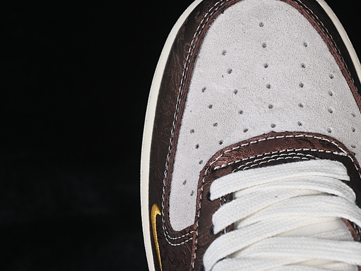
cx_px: 260
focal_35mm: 105
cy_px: 128
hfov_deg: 18.6
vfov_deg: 14.1
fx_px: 1095
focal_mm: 50
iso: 160
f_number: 7.1
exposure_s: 1/60
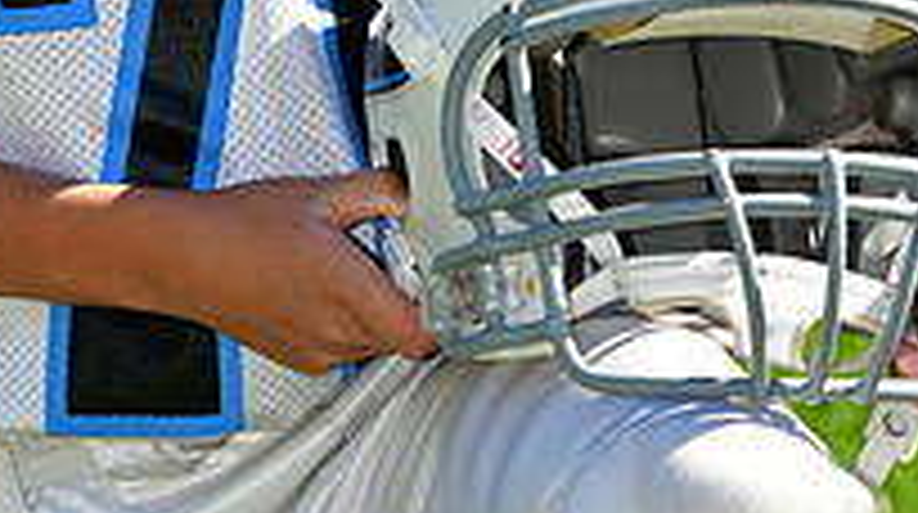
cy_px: -585
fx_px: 10341
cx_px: 371
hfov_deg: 5.1
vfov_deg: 2.8
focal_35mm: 425
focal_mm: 95
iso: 400
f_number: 4.5
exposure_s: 1/2000
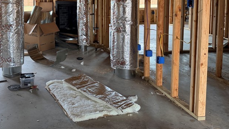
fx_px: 261
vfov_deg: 26.6
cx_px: 66
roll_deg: +0.2
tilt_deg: -5.2
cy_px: 10
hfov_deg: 46.2
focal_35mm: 43
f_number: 1.78
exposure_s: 1/146
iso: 200
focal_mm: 6.76
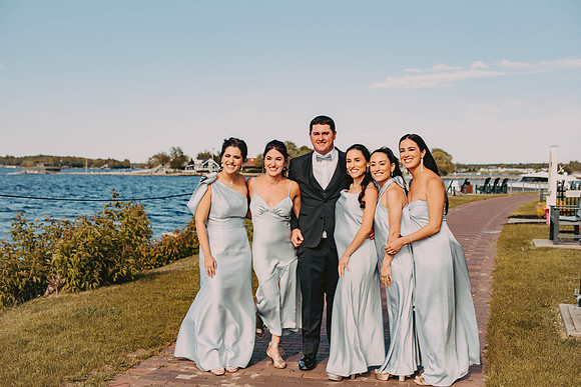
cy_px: 194
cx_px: 290
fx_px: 807
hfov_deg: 39.6
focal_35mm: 50
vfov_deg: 27.0
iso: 200
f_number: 4
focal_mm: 50
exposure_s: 1/4000
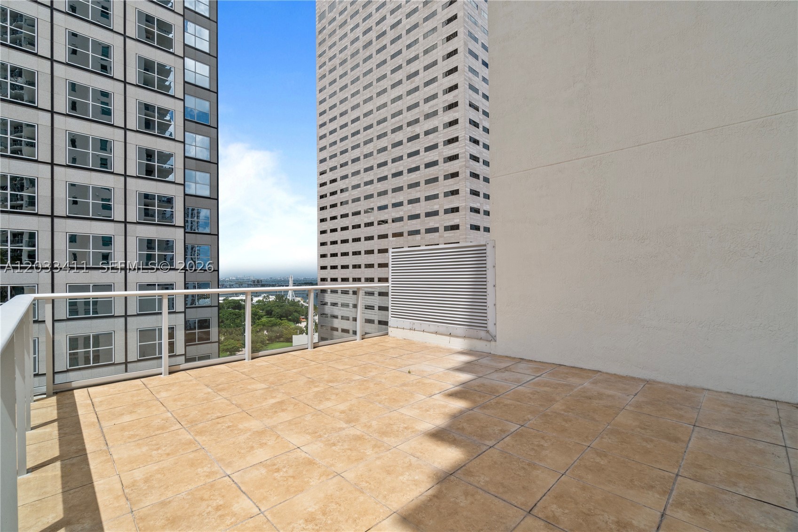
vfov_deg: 77.3
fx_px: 332
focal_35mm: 15
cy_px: 266
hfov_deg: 100.4
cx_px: 399
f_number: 9
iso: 250
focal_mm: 10
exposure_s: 1/320
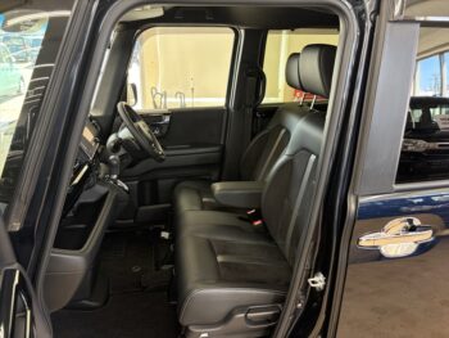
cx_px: 224
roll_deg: -1.6
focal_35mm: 26
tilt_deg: -19.5
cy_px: 169
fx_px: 337
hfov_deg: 67.3
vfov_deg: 53.1
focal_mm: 5.96
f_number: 1.6
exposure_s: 1/50
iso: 125
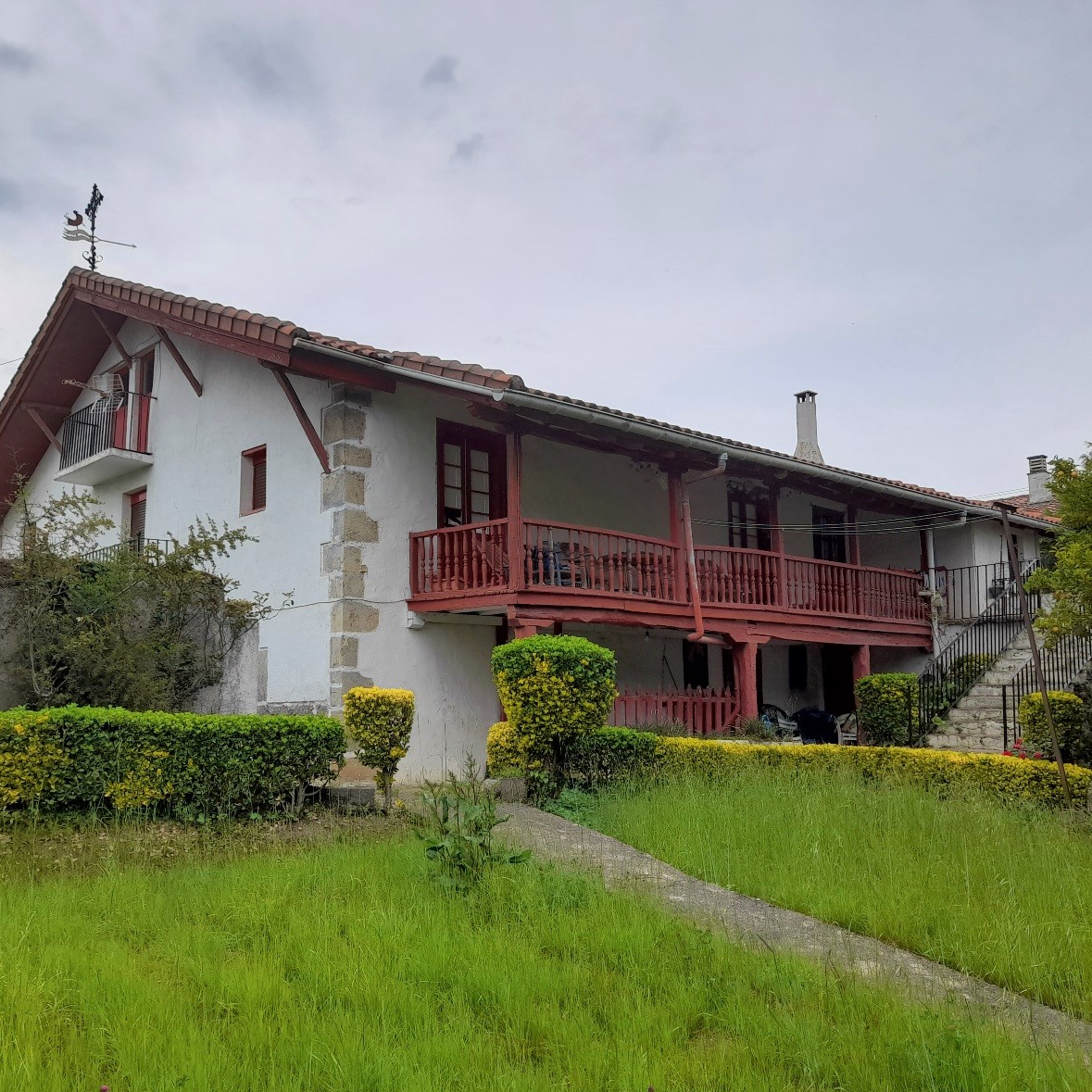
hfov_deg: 54.0
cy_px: 550
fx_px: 1071
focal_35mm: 30
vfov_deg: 54.0
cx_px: 508
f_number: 2
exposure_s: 1/500
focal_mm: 4.6
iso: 20
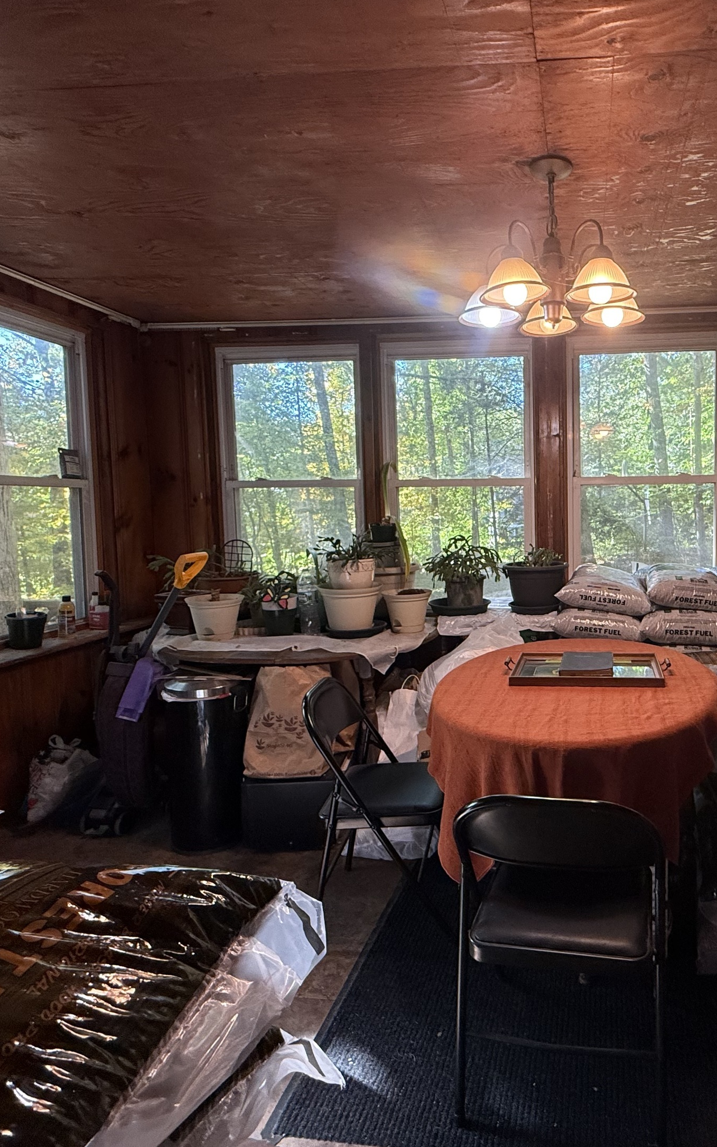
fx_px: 657
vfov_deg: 82.2
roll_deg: +1.4
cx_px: 538
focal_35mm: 21
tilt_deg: -3.8
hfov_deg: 54.6
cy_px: 552
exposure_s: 1/120
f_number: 2.2
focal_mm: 2.22
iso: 250
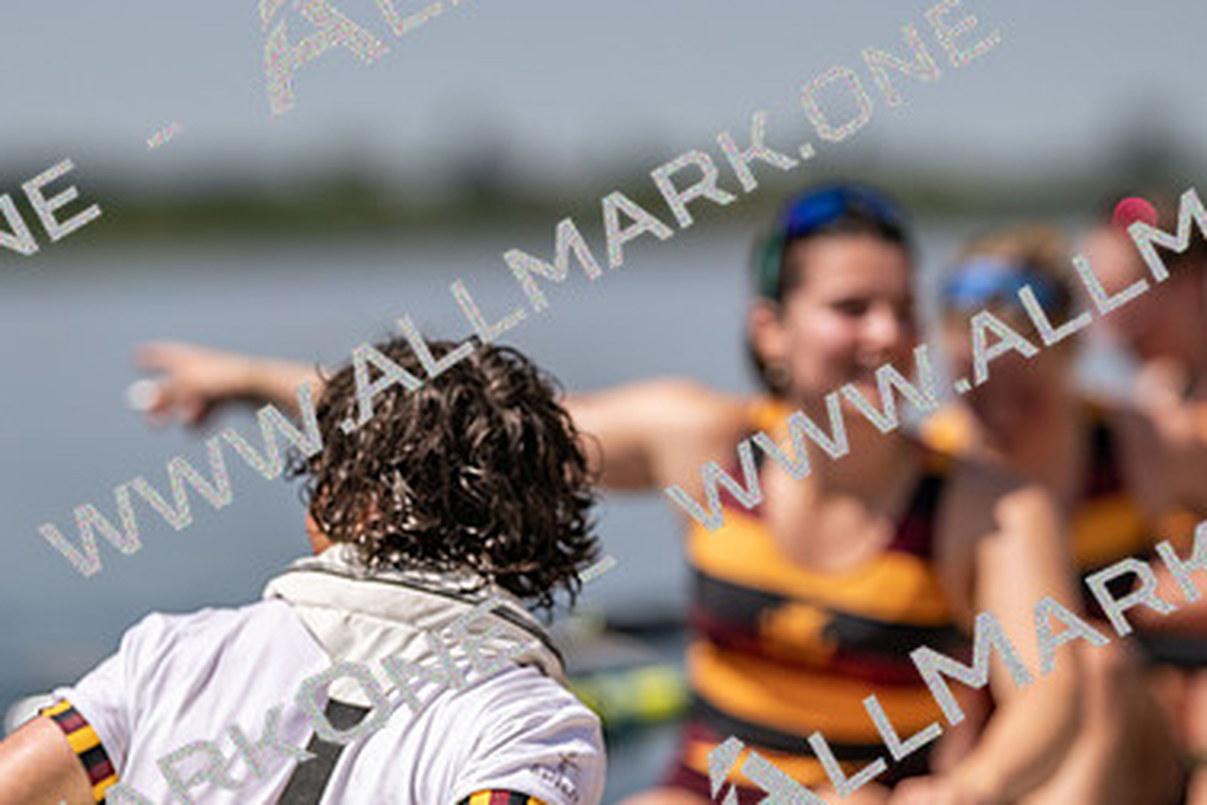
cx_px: 434
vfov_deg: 6.6
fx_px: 6940
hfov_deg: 9.9
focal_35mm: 207
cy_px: 586
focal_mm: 135
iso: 64
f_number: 1.8
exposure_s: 1/10000
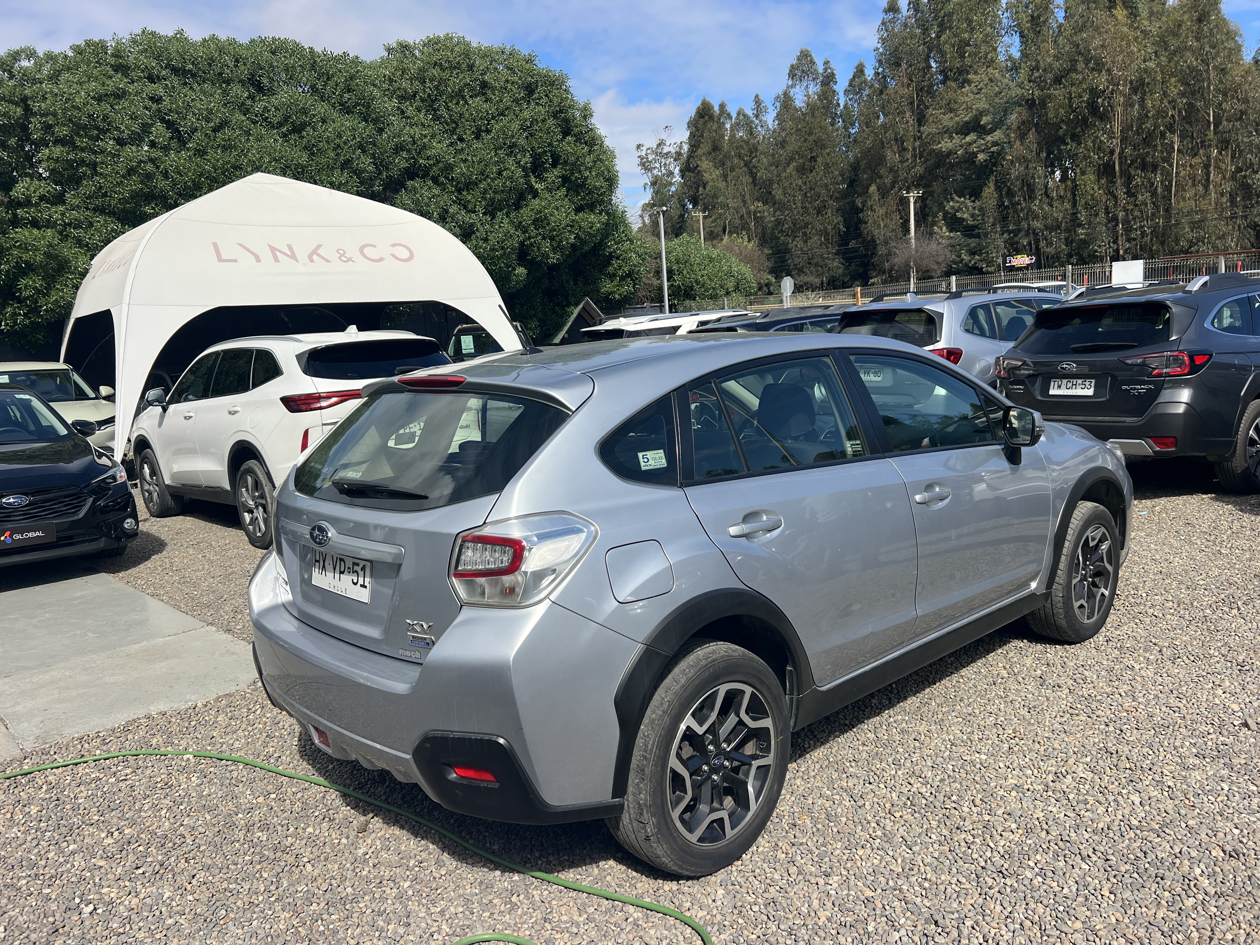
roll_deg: +4.4
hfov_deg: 67.3
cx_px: 630
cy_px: 472
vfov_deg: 53.1
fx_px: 946
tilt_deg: -9.0
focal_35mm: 26
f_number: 1.5
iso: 50
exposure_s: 1/3831
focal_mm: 5.7
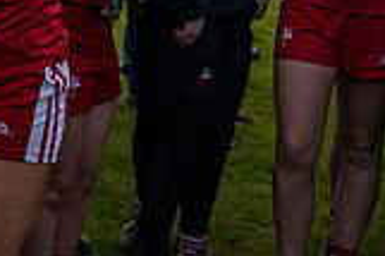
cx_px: -29
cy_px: -121
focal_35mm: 101
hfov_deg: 19.5
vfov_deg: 12.9
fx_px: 1079
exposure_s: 1/6400
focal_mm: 28
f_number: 2.8
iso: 125
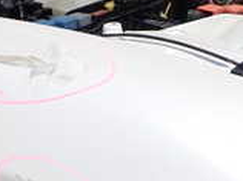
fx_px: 799
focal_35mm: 114
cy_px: 210
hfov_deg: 17.3
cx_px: 108
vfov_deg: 12.7
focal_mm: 5.4
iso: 100
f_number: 9
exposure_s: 1/250
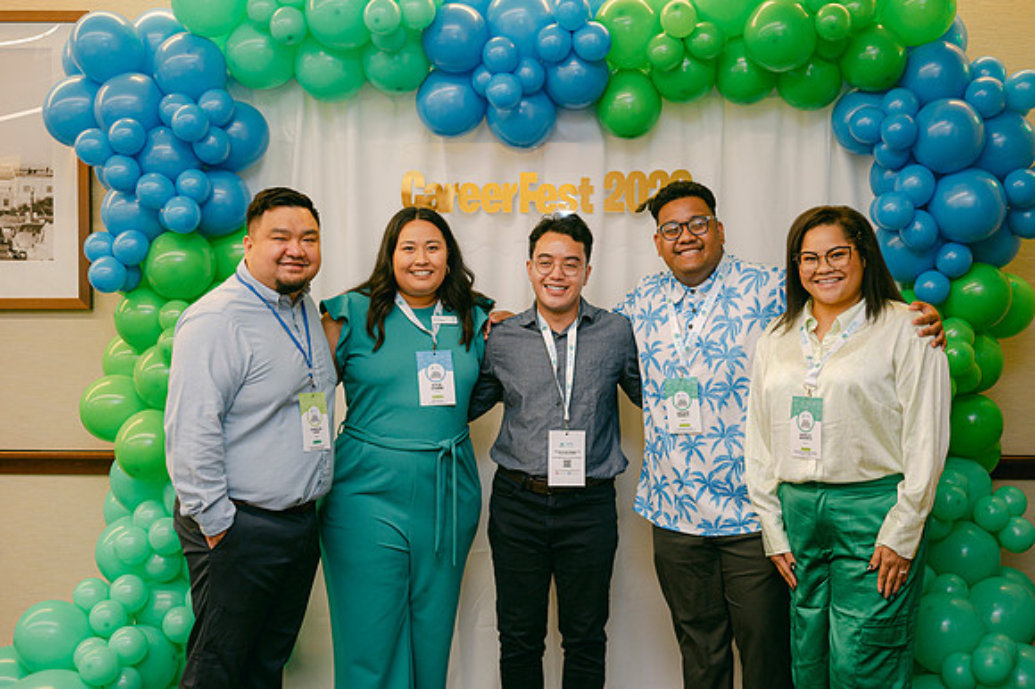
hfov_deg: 39.6
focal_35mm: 50
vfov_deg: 27.0
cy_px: 344
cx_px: 518
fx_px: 1437
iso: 500
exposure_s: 1/125
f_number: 2
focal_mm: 50
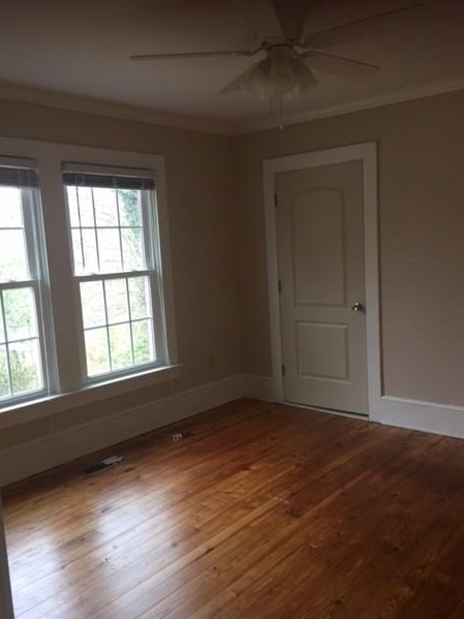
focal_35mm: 31
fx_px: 554
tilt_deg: -6.9
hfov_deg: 45.4
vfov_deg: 58.3
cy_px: 323
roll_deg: +2.8
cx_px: 235
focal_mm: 4.15
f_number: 2.2
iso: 40
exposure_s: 1/15
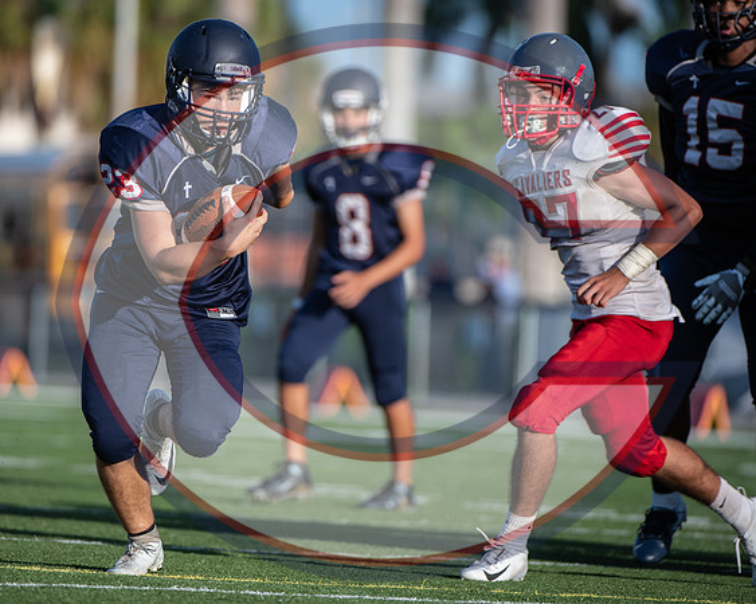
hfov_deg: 4.6
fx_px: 9481
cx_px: 292
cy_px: 275
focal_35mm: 424
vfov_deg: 3.7
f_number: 4
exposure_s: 1/1000
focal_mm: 330
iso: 160
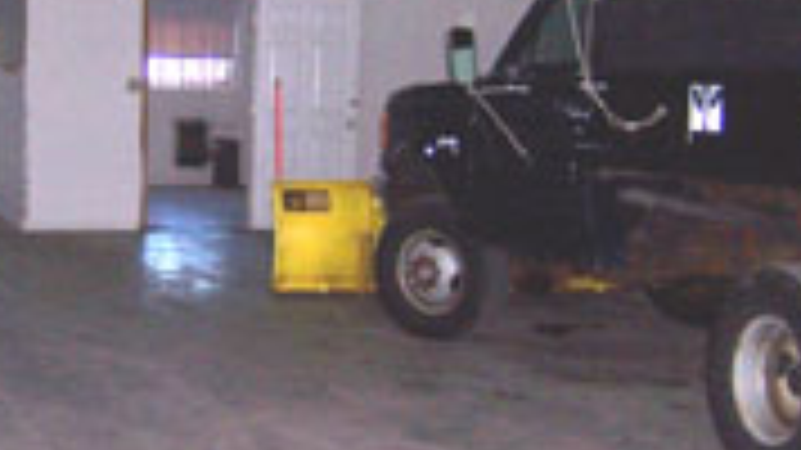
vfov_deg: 14.9
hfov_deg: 25.7
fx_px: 1720
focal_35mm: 81
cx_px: 148
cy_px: 176
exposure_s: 1/60
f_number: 2.8
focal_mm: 5.5
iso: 140
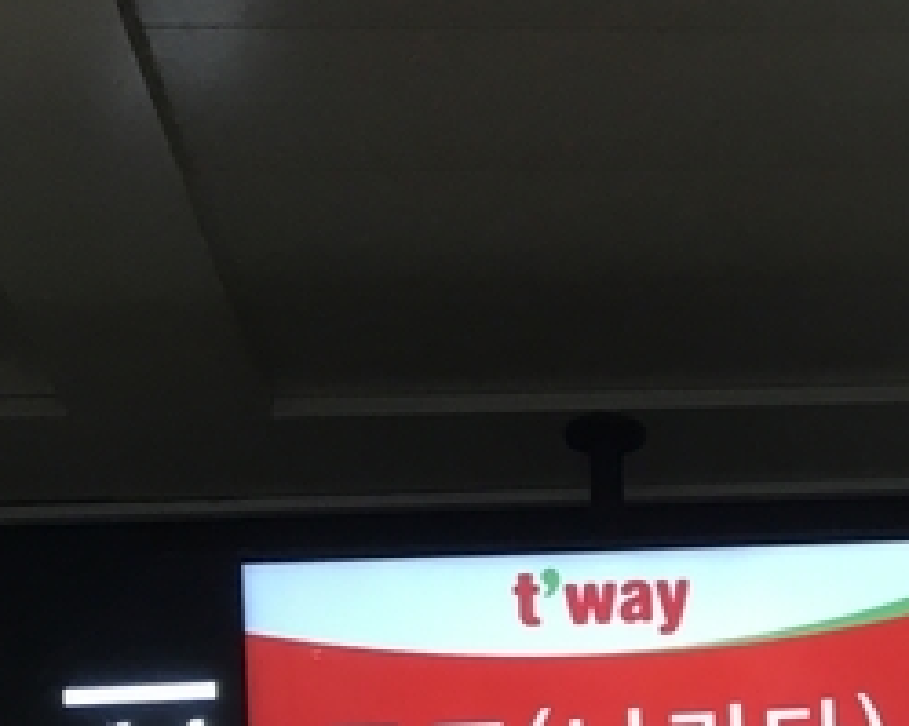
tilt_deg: +23.8
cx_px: 1143
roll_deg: +6.1
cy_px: 609
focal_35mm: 91
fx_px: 2447
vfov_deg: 16.7
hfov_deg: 19.6
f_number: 2.2
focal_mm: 4.15
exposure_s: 1/30
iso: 32
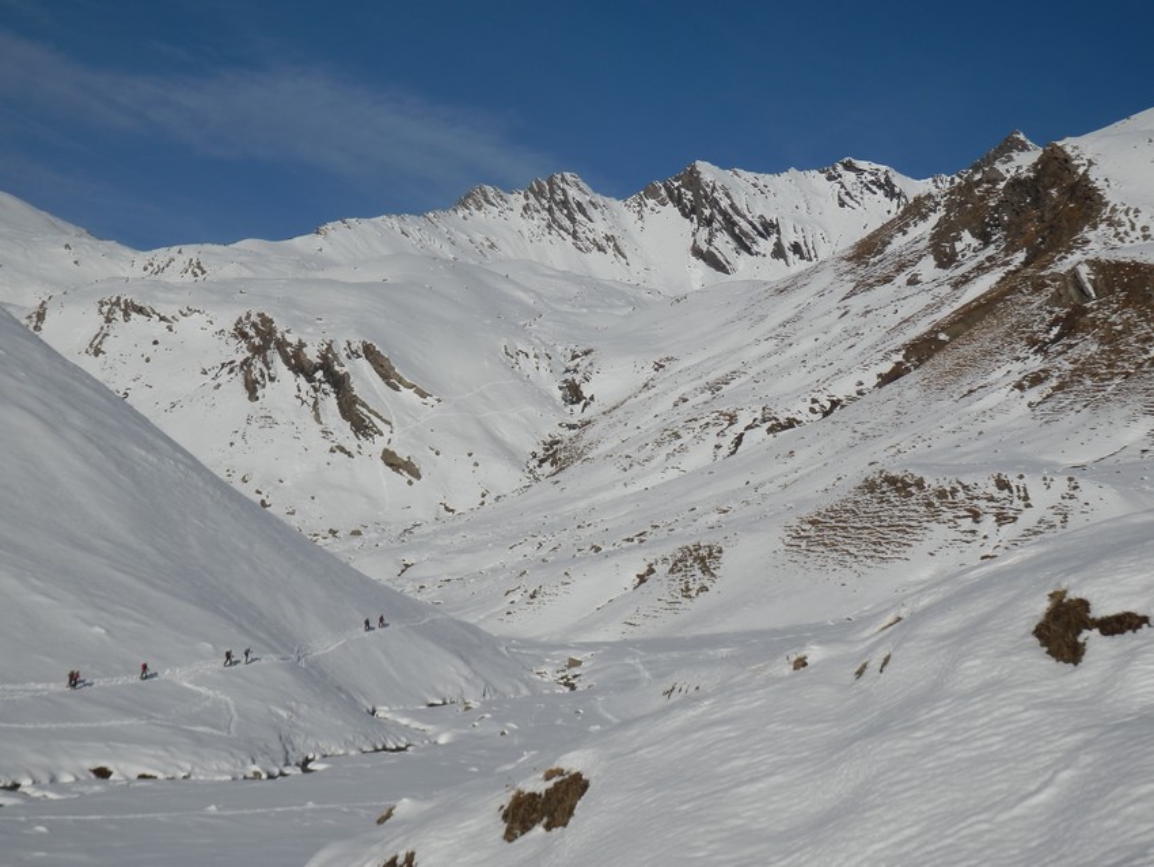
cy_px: 434
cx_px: 577
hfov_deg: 29.4
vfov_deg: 22.3
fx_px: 2201
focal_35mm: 66
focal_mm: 11.9
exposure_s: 1/250
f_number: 12.4
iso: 80
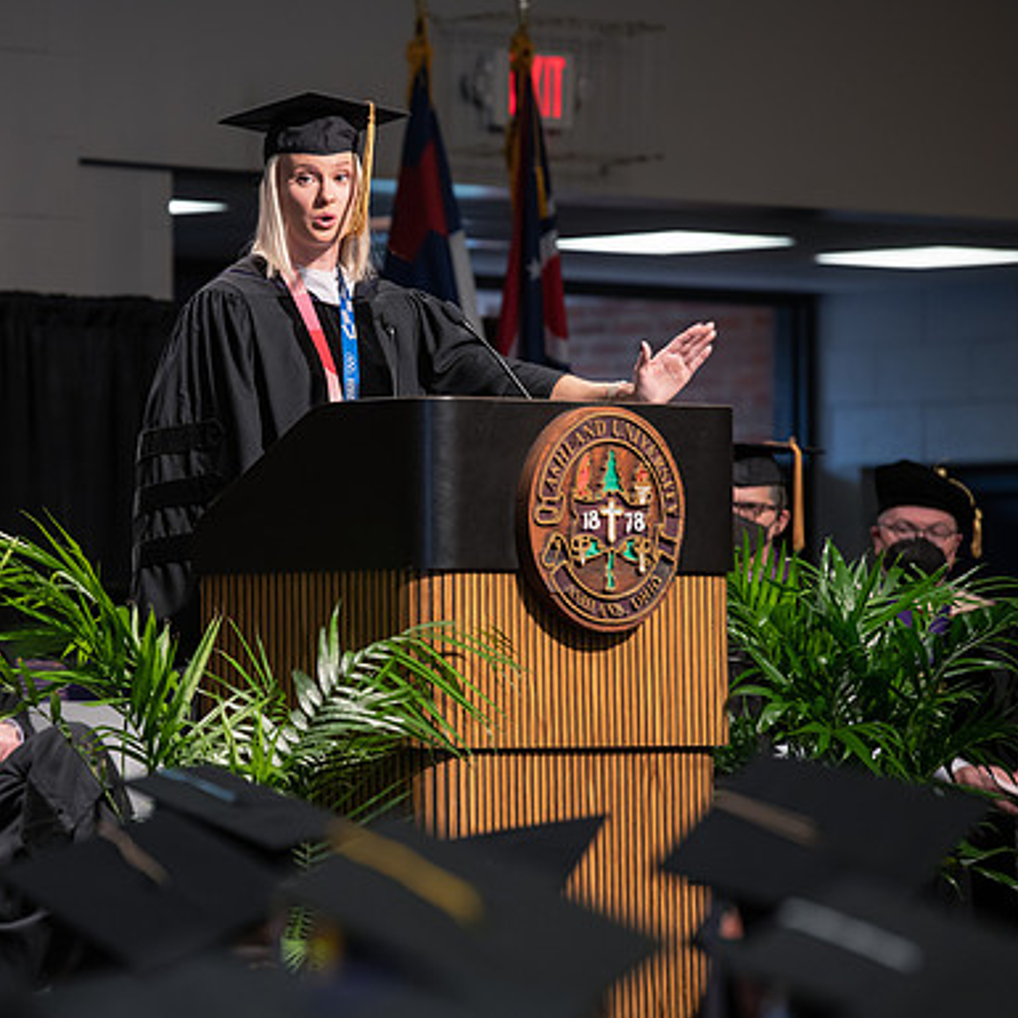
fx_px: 7885
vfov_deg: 7.4
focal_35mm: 237
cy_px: 509
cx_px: 312
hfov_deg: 7.4
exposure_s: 1/200
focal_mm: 185
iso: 800
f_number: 4.5
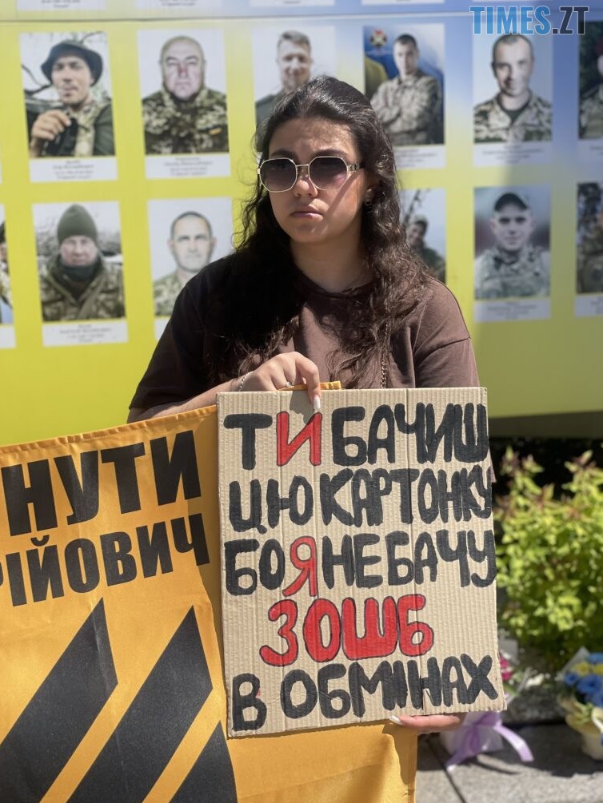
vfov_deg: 36.2
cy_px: 402
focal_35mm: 53
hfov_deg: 27.5
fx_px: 1231
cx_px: 302
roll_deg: +2.7
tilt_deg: -10.2
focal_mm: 6
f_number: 2
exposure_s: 1/1845
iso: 32
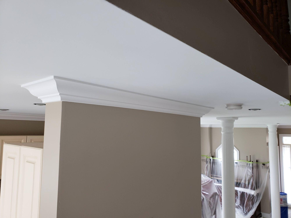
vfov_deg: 53.1
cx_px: 146
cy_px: 109
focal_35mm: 26
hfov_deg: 67.3
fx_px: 219
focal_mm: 4.3
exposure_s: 1/60
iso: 125
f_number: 2.4
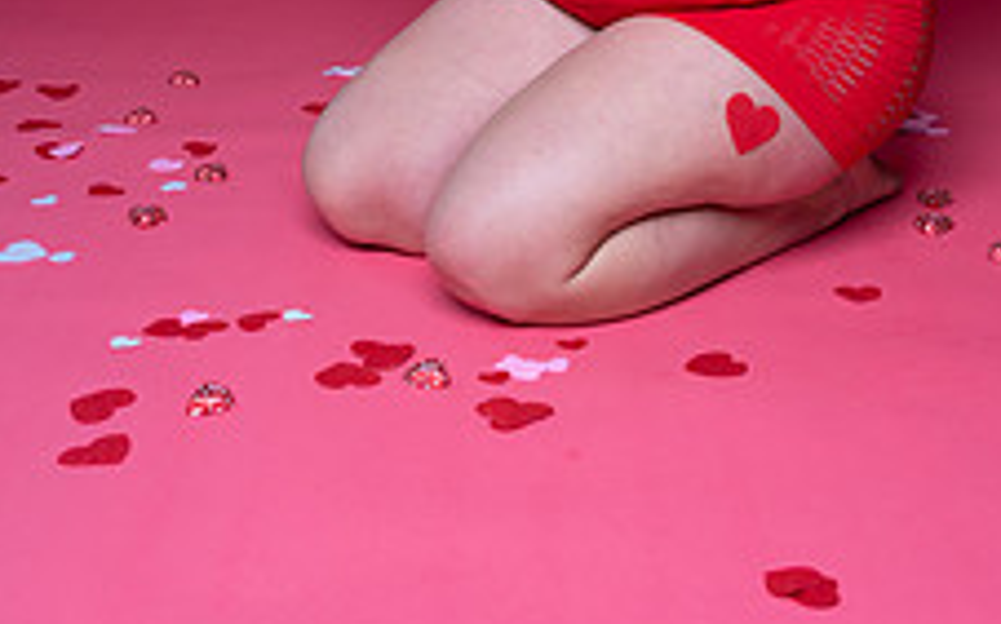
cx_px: 625
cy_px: -297
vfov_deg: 16.7
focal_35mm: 71
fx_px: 1936
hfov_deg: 28.9
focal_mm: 35
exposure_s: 1/160
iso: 100
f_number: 8
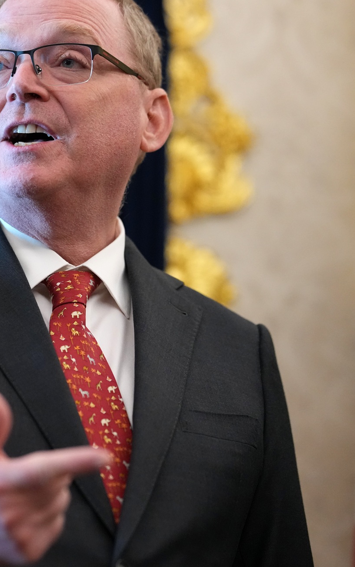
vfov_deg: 16.6
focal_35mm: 126
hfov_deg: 10.3
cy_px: 276
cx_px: 26
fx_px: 1950
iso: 4000
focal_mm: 70
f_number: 2
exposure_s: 1/800
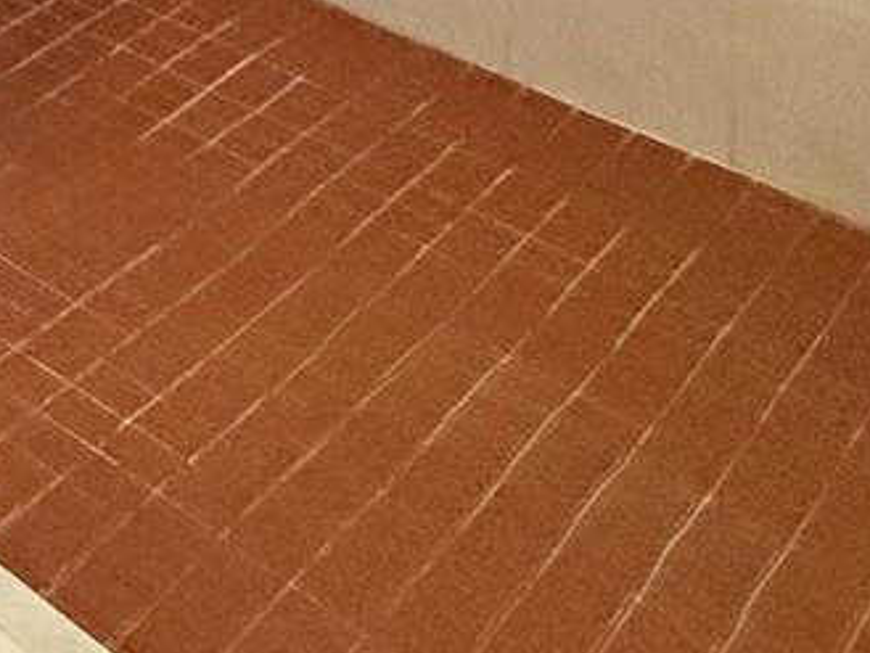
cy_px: -891
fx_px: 1710
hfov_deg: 20.2
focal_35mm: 68
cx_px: -709
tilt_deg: +0.5
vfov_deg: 14.6
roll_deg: -1.0
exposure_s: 1/60
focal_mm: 2.22
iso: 500
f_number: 2.2
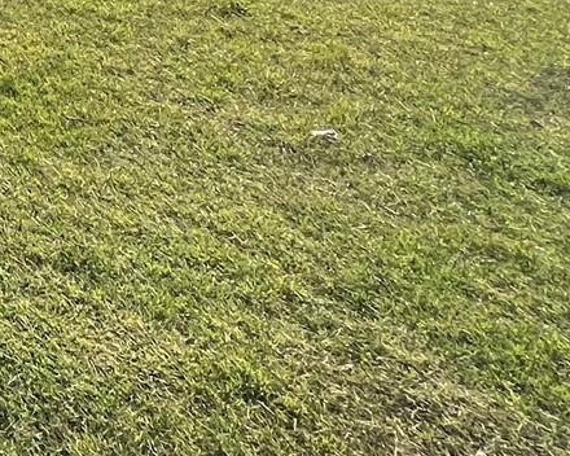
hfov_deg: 20.9
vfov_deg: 18.0
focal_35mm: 59
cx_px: -475
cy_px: -447
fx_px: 995
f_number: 1.8
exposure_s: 1/1597
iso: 32
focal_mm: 1.57
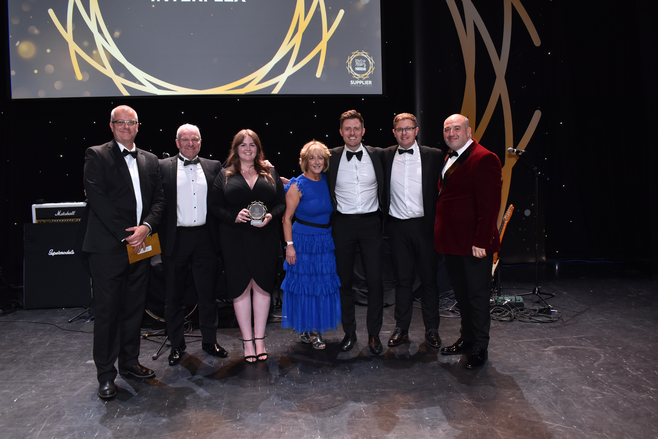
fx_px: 494
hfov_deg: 67.4
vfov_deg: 48.0
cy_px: 220
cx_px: 329
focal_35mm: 27
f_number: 7.1
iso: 800
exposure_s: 1/60
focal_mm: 18
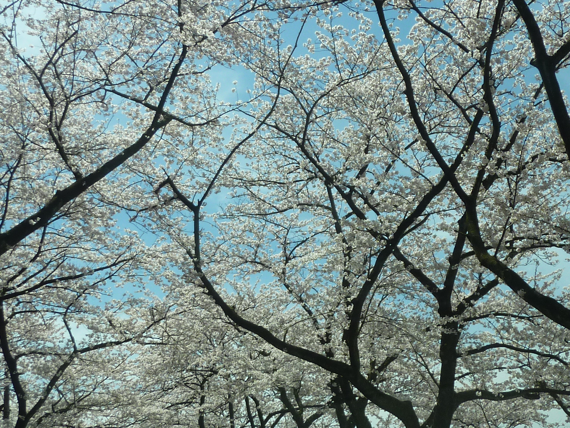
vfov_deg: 30.3
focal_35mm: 48
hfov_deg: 39.7
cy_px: 214
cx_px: 285
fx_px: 790
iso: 80
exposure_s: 1/400
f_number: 5
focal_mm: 4.4
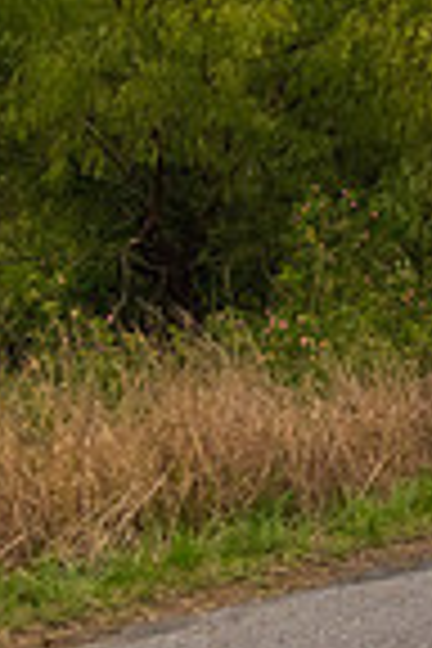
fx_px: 2070
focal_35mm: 115
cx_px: 1040
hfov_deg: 10.3
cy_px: 146
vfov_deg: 17.7
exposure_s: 1/1250
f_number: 6.3
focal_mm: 18
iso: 400
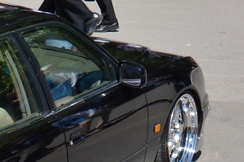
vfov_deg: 6.9
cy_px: 147
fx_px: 1341
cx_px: -140
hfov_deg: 10.0
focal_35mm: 198
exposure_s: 1/250
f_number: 8
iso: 110
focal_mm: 32
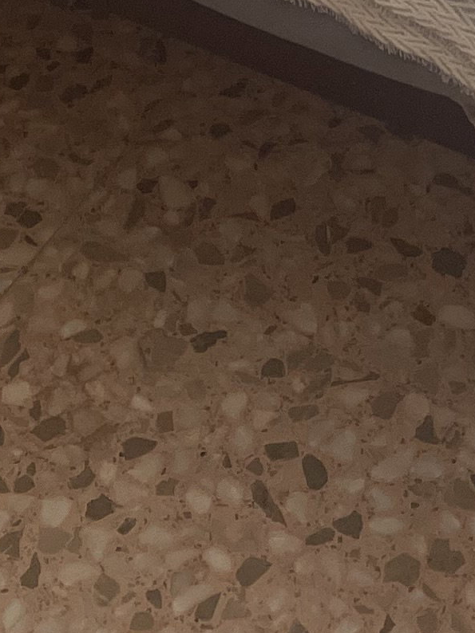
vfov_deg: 12.1
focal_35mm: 127
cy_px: -946
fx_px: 2325
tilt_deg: -20.2
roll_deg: +4.3
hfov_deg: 11.6
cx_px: 123
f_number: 1.6
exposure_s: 1/121
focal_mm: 5.1
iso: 100
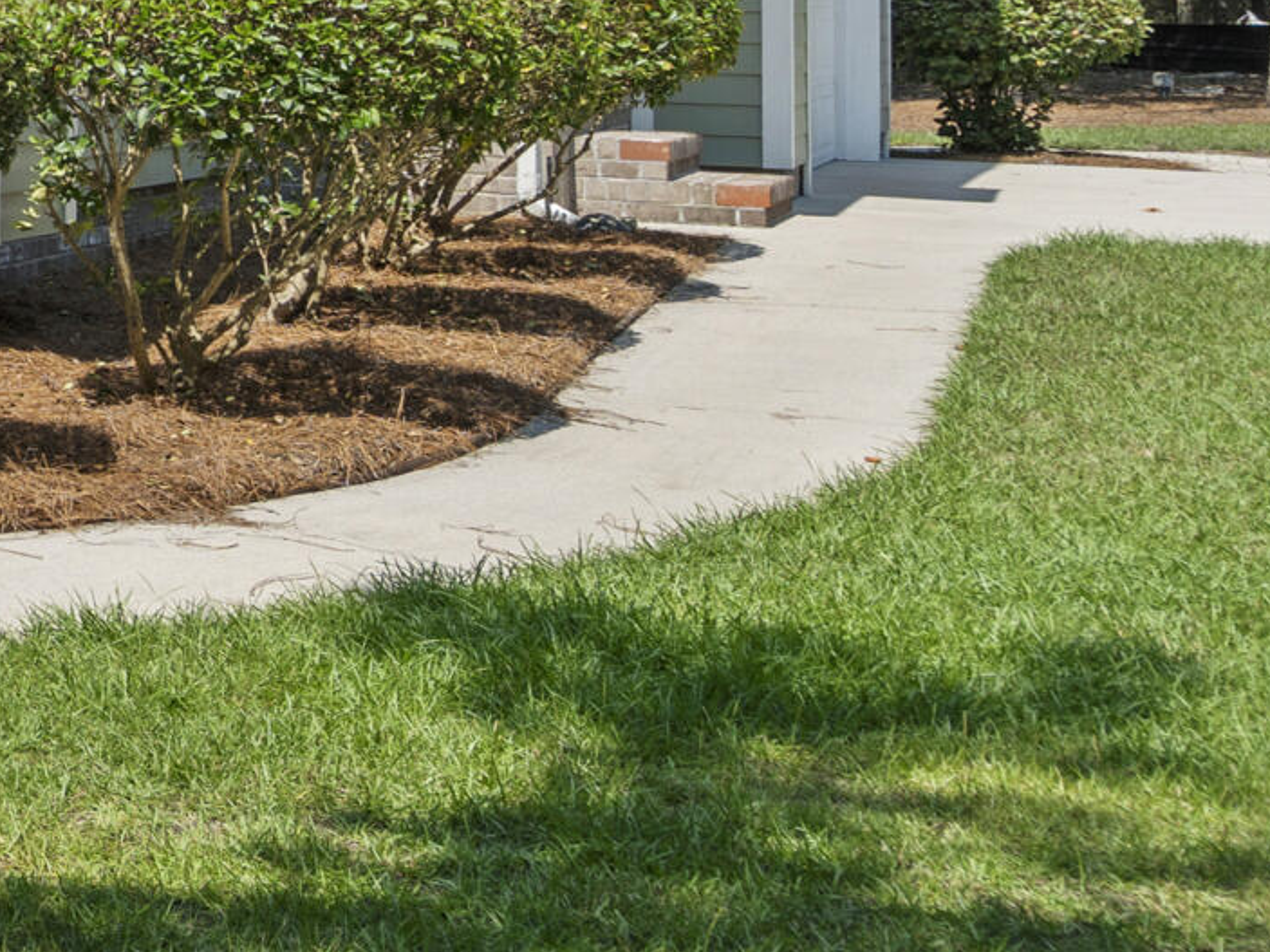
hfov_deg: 17.4
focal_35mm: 78
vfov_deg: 16.0
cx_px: -1313
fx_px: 2861
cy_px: -768
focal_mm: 19
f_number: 6.3
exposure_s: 1/400
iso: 125
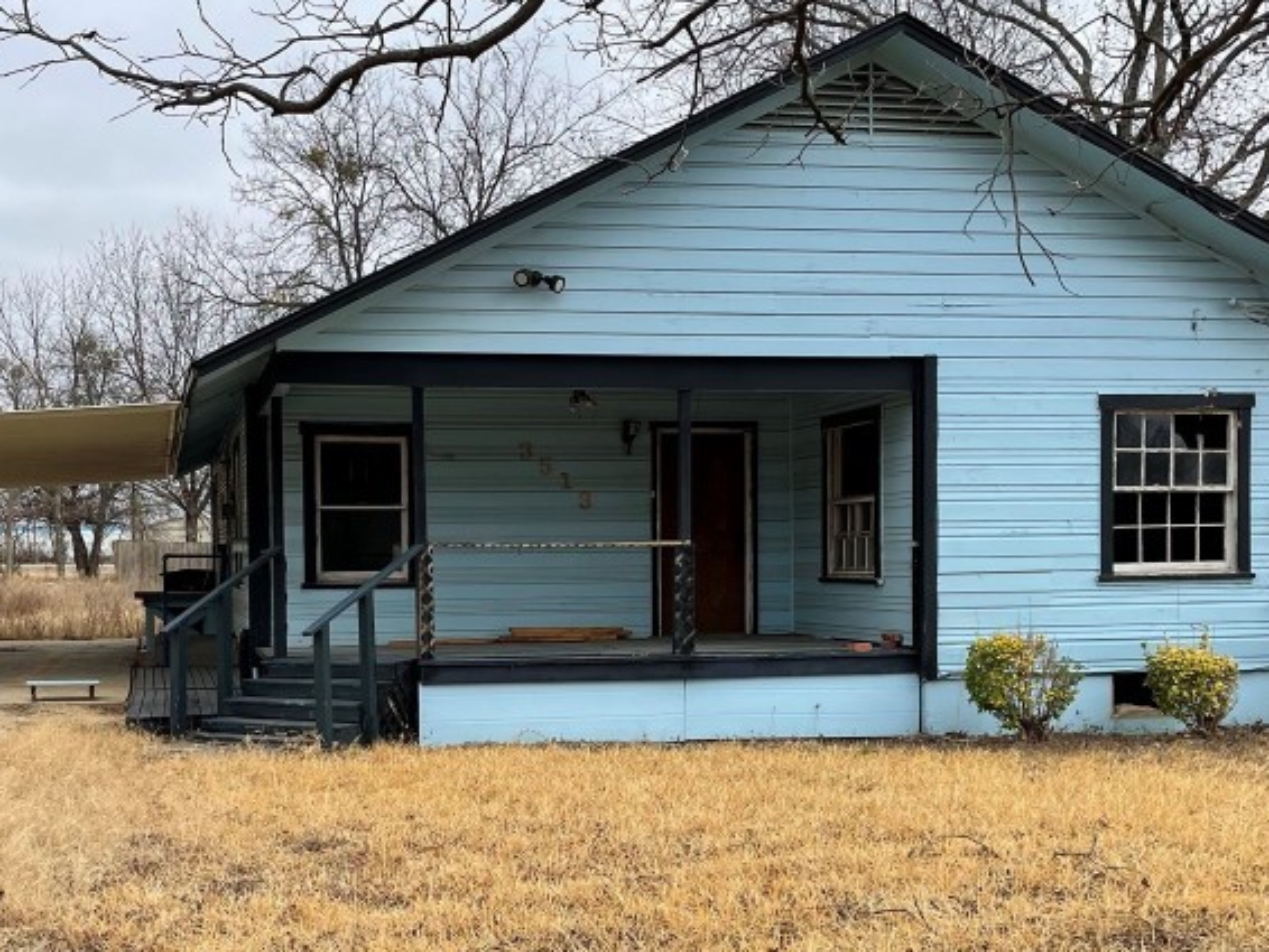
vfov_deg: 30.7
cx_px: 511
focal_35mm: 47
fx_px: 1724
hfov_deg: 40.3
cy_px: 634
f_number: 1.6
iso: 32
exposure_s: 1/2304
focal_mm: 4.2
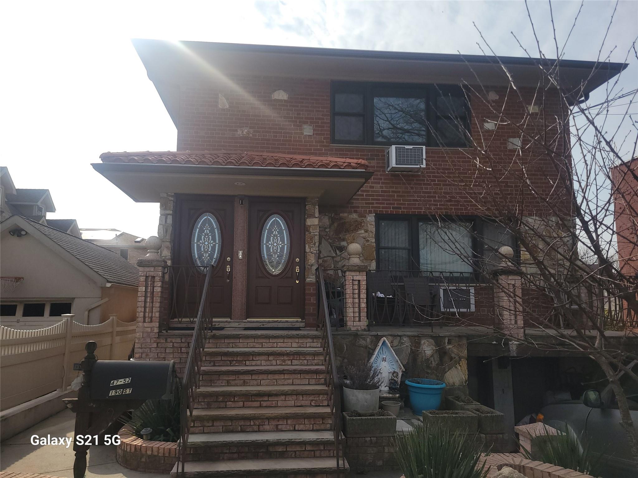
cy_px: 239
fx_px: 479
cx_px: 319
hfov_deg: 67.3
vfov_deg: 53.1
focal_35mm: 26
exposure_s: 1/3327
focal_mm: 5.4
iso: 40
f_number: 1.8
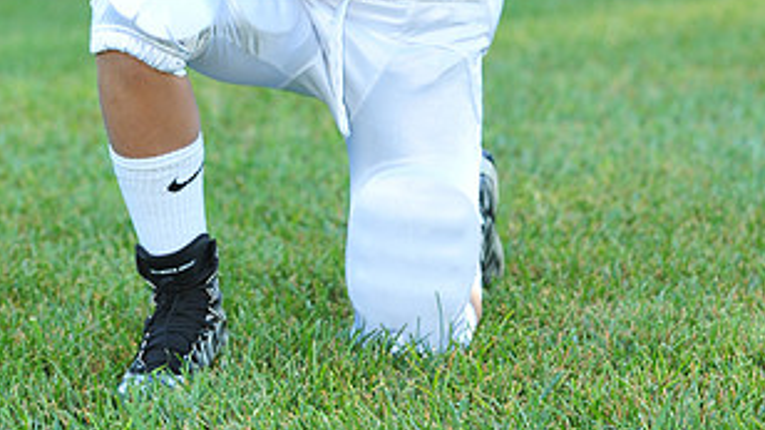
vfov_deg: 5.8
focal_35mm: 207
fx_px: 4197
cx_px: 338
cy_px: -89
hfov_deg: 10.4
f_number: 4.5
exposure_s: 1/60
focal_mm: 105
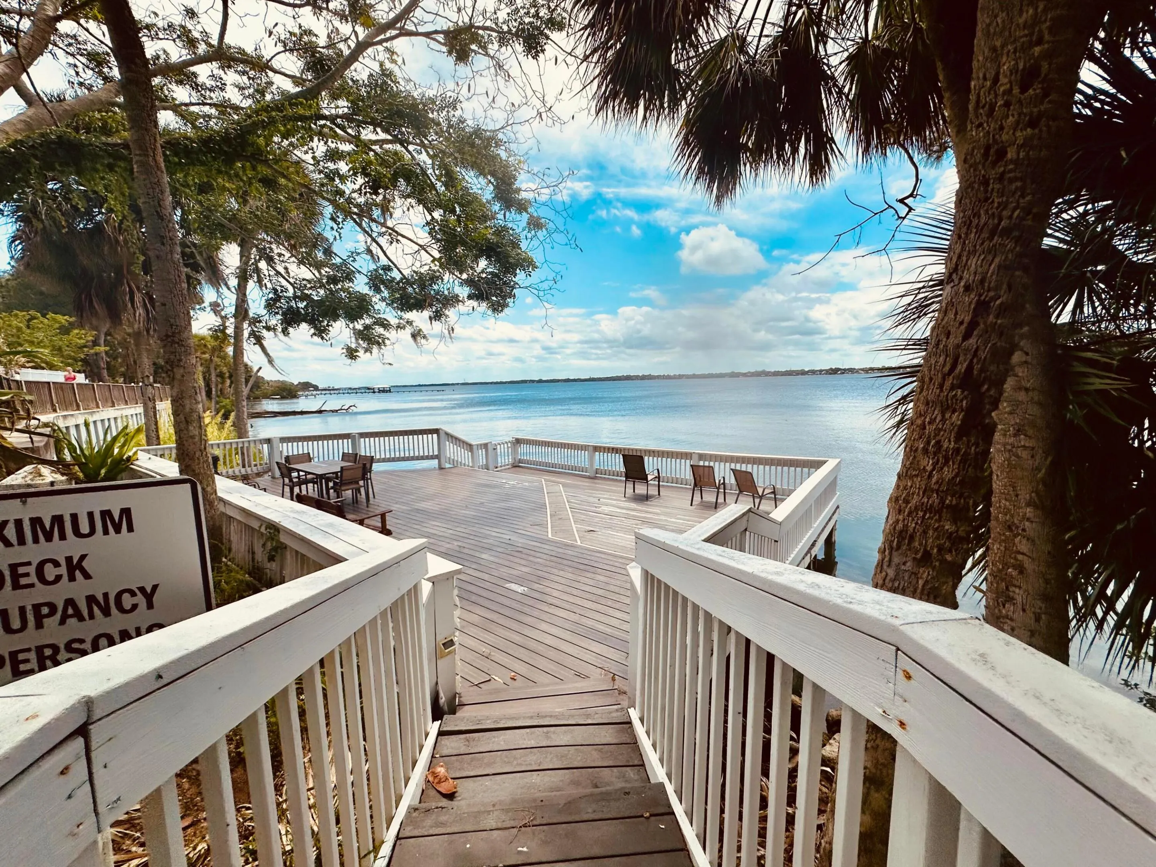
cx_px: 578
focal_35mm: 14
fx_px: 468
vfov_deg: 85.7
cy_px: 434
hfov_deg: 102.1
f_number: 2.2
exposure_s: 1/2564
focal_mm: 2.22
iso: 50
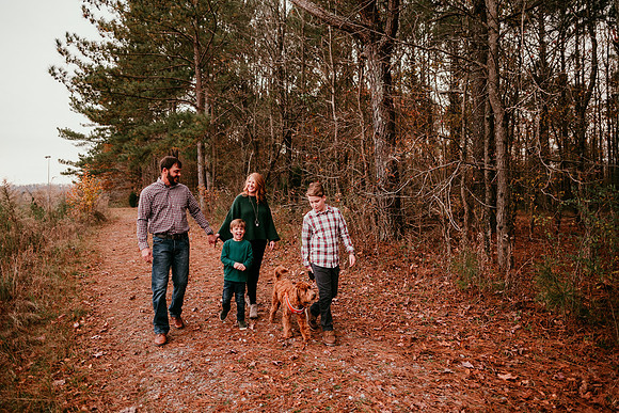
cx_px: 310
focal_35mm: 24
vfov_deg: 53.2
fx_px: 413
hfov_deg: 73.7
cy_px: 206
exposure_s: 1/160
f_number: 2.2
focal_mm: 24
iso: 100
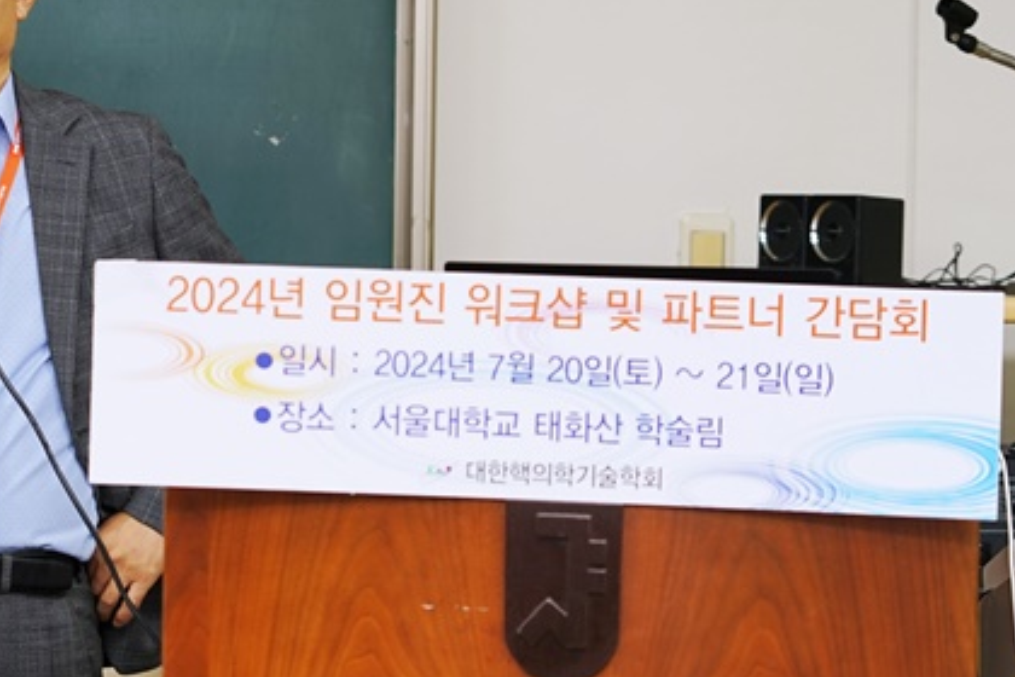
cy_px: 168
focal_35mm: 162
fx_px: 4567
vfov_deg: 8.5
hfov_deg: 12.6
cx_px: 218
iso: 200
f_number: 4
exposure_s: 1/60
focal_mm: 85
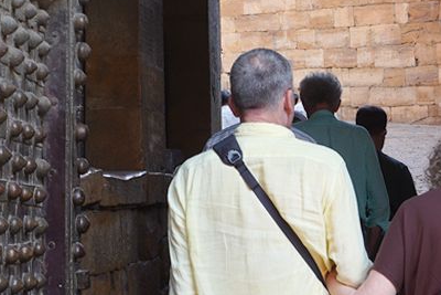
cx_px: 384
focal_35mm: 120
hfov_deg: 16.9
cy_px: 133
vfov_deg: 11.4
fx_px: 1470
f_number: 5.6
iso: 100
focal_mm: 24
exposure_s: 1/100
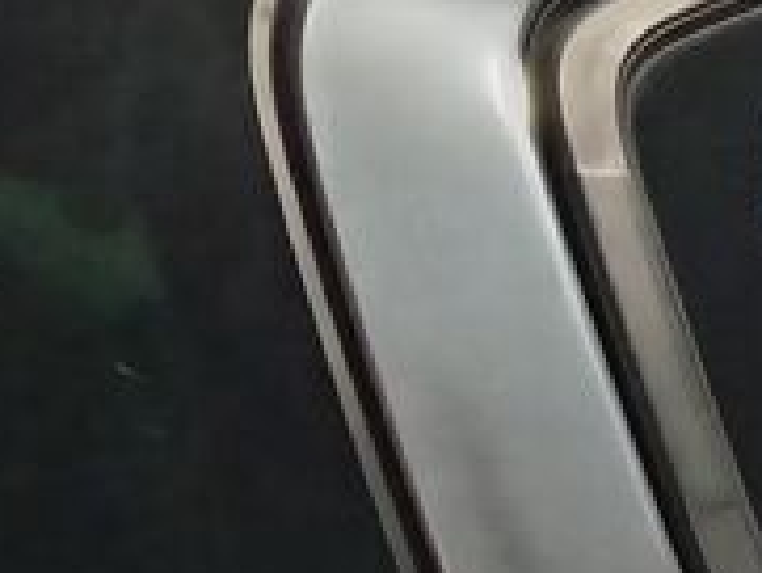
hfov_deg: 11.8
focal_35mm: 149
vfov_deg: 9.3
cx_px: 1537
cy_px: 1167
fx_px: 3282
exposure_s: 1/100
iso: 3102
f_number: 1.8
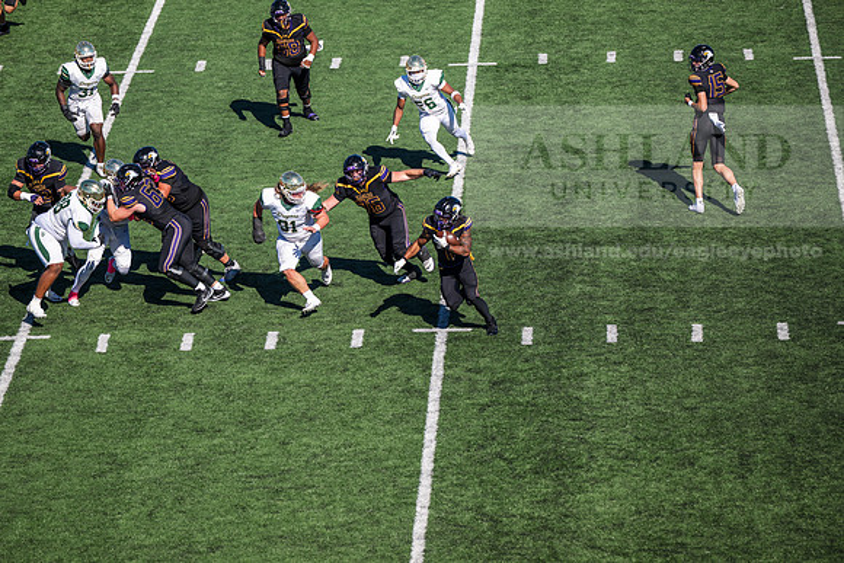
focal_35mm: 200
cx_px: 422
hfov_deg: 10.3
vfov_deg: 6.9
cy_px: 282
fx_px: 4690
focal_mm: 200
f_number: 3.5
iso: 100
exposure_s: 1/1250
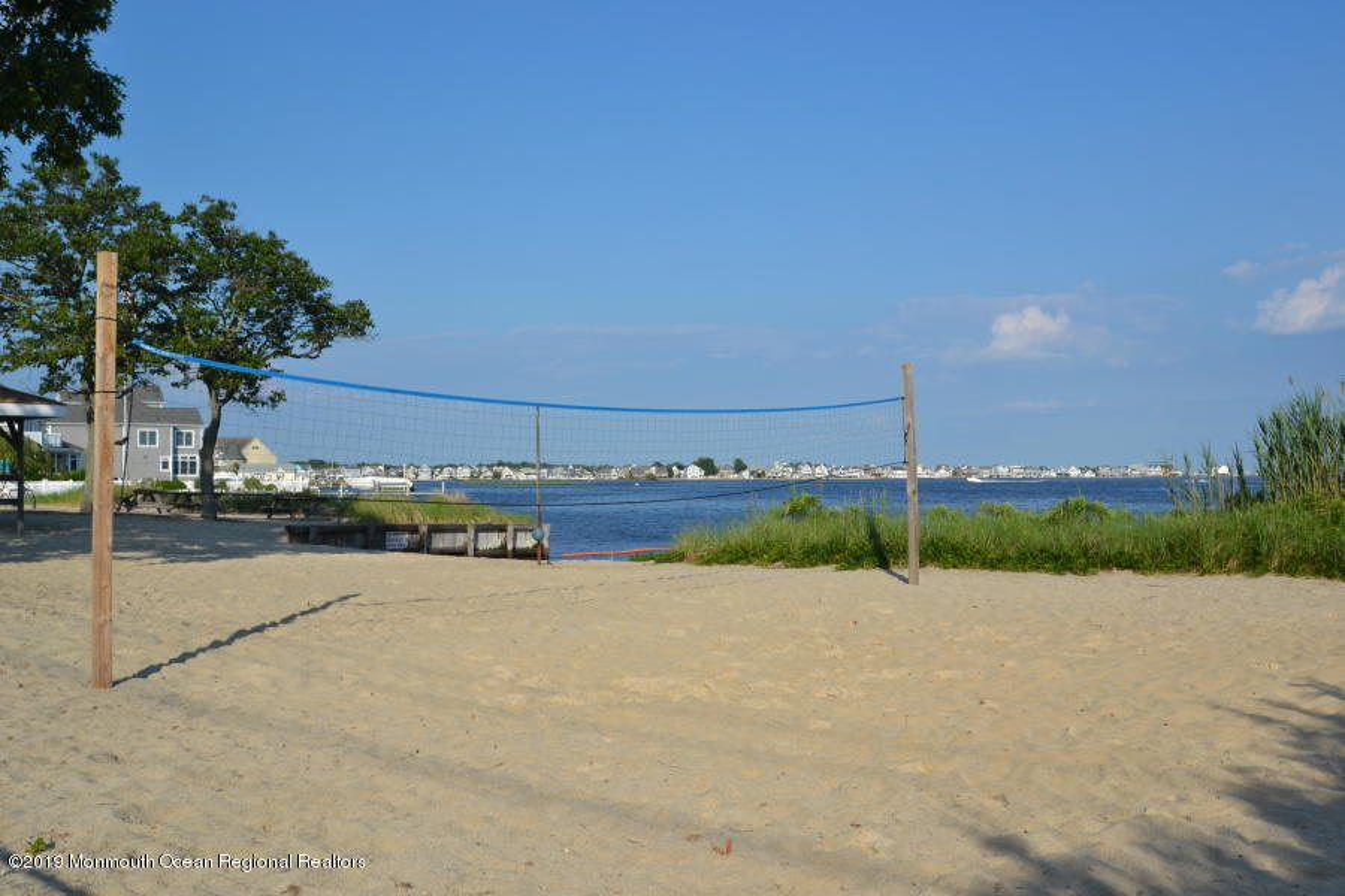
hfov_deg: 53.1
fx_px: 1345
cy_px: 448
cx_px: 672
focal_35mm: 36
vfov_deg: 36.9
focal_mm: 24
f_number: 8
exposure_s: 1/250
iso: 100
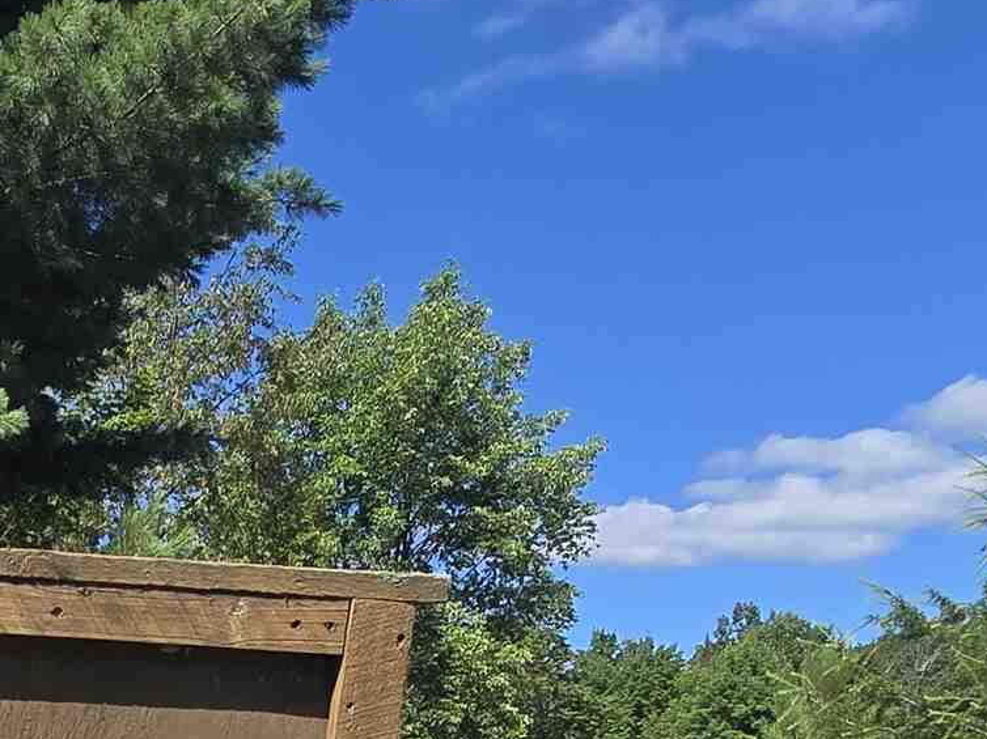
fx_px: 1511
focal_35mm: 53
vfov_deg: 23.1
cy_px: 1058
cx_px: -188
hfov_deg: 30.8
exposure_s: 1/2000
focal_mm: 2.2
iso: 50
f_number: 2.2
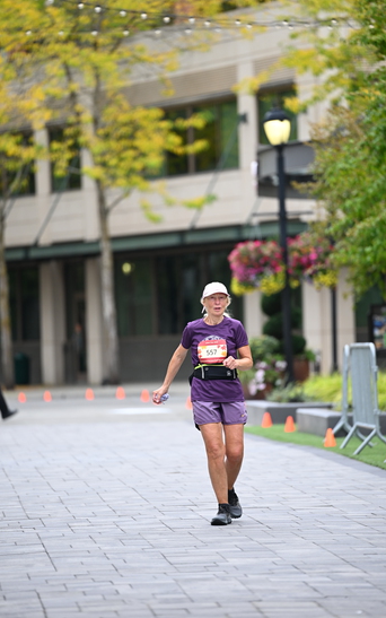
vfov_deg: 10.2
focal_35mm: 205
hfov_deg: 6.4
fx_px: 3450
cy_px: 308
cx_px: 205
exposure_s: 1/1000
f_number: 2.8
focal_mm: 200
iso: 400
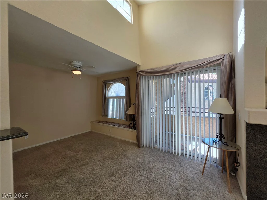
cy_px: 100
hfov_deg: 106.2
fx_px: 100
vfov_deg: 89.9
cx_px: 134
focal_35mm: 13
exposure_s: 1/120
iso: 64
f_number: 1.9
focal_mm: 2.2
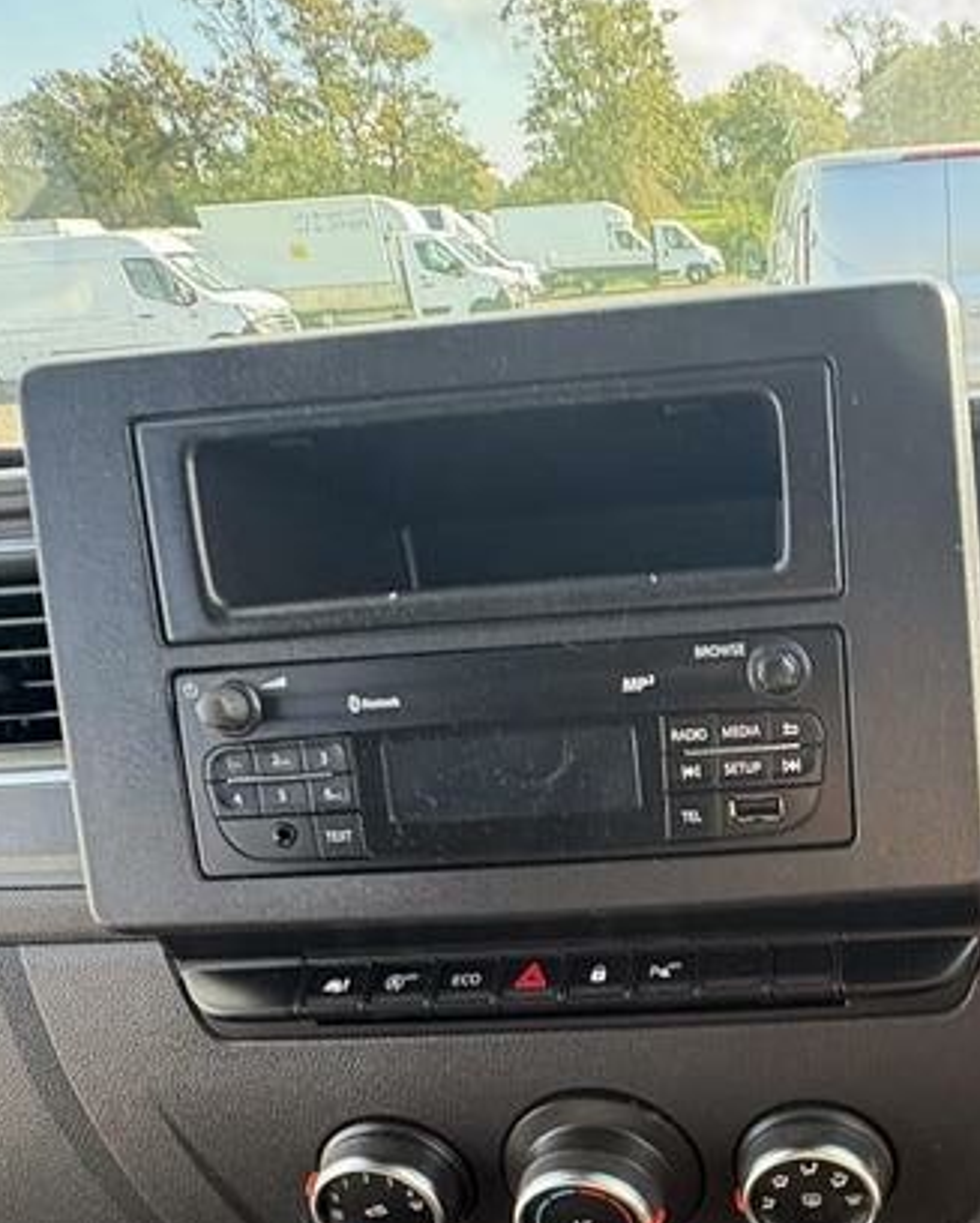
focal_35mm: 30
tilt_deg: -27.7
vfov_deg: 57.2
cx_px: 845
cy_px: 836
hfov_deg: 45.0
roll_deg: -2.1
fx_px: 1086
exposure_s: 1/99
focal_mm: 2.22
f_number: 2.2
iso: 160
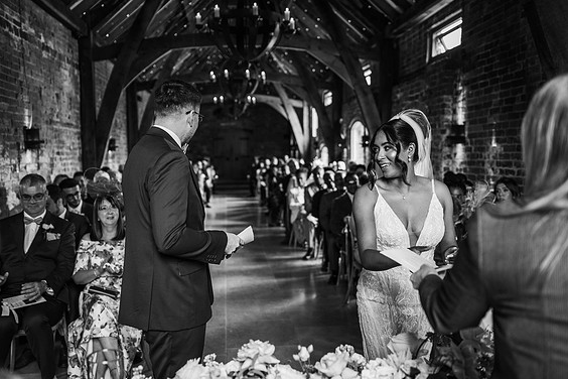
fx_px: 568
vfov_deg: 36.9
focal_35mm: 36
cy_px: 187
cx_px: 277
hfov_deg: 53.1
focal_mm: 35
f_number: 2.2
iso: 720
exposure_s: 1/200
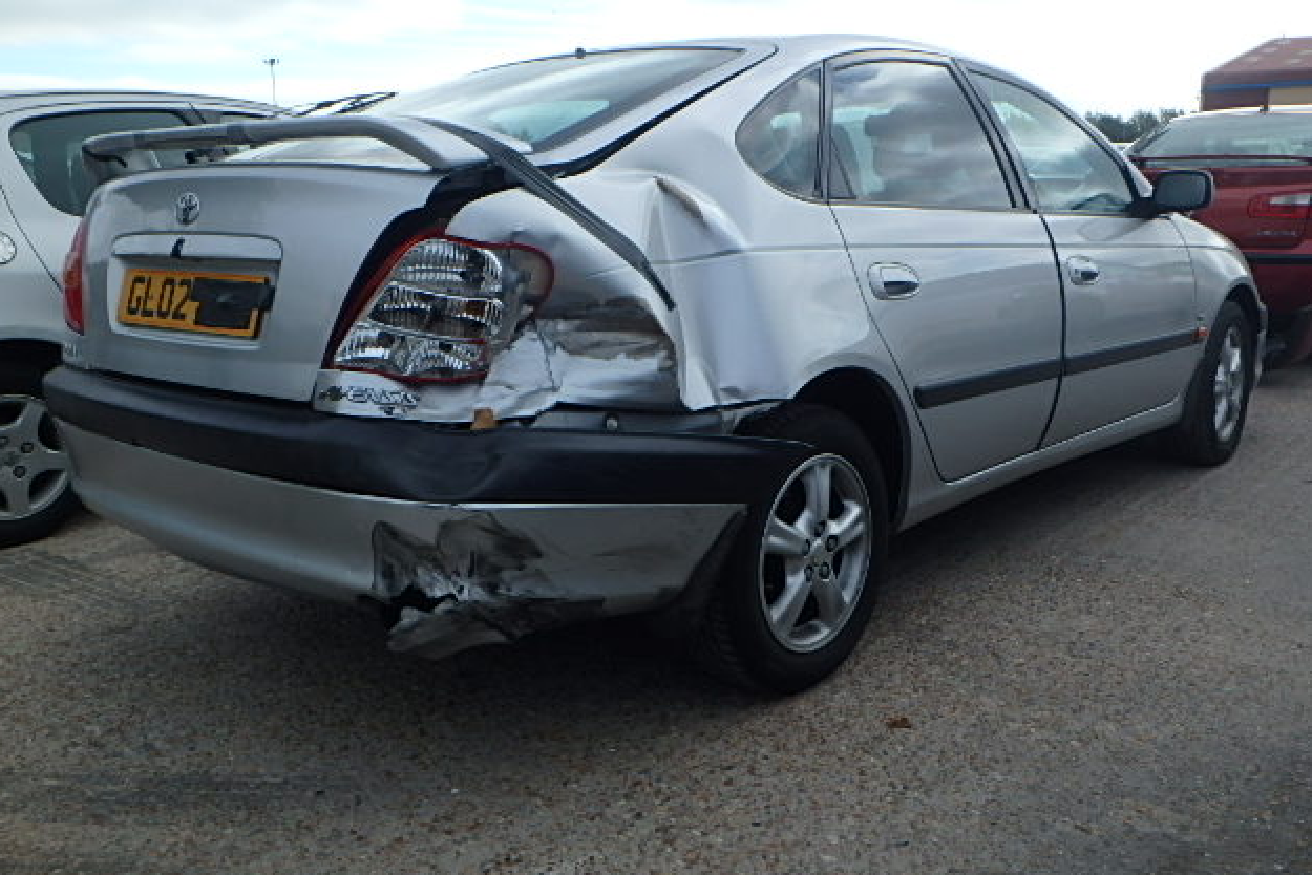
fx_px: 1203
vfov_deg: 40.0
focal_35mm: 33
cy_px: 436
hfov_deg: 57.2
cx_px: 653
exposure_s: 1/640
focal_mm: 5.6
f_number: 4.7
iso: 125
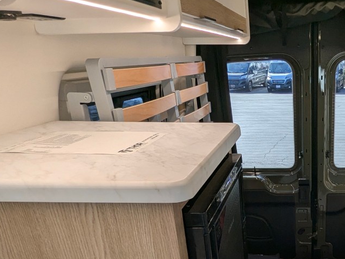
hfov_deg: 47.4
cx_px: 309
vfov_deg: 38.9
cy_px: 212
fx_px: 349
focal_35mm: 35
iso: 49
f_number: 2.2
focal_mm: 2.35
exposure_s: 1/217
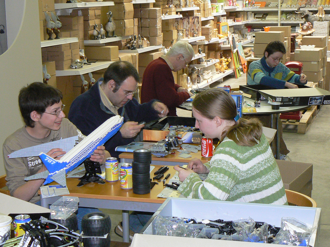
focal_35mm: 72
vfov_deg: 20.4
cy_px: 124
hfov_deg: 27.0
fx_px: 686
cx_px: 165
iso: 160
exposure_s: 1/30
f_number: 3.2
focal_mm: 9.8
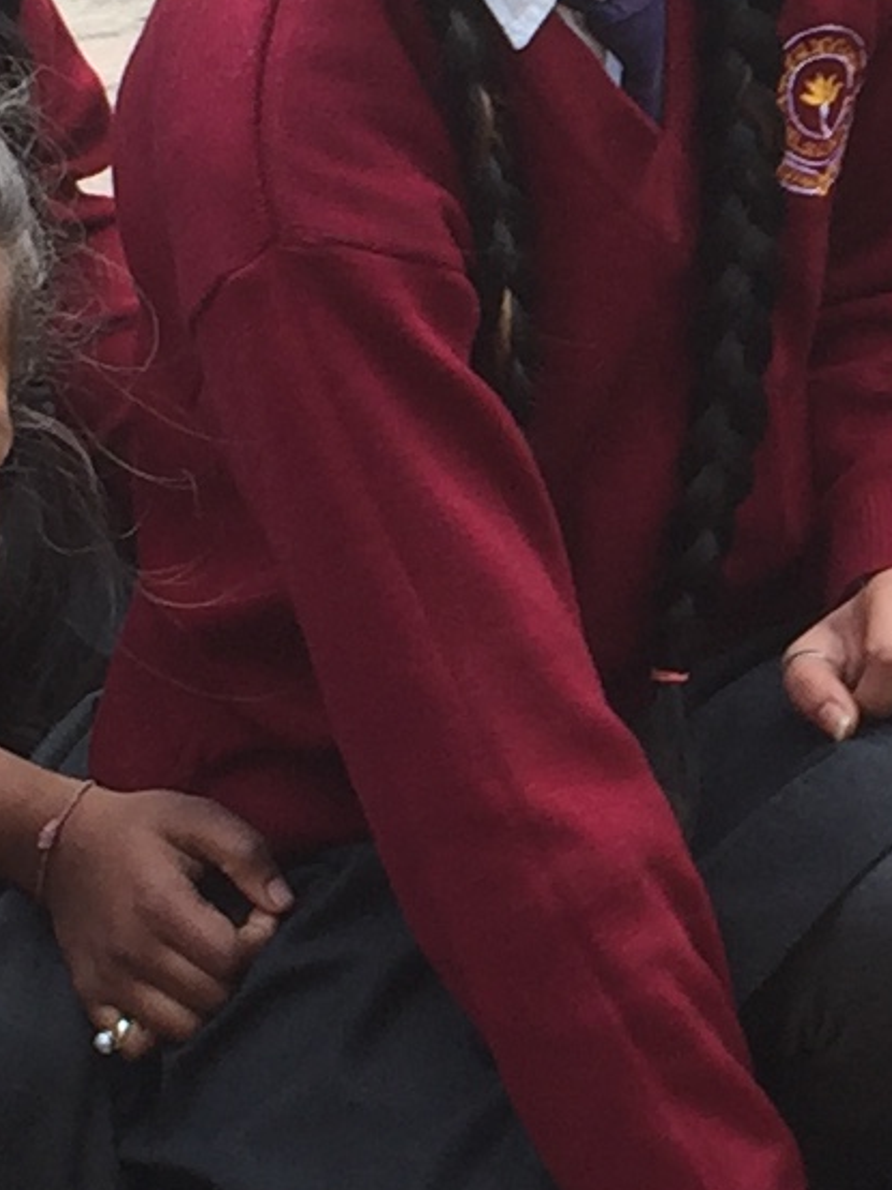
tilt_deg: -26.4
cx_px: 999
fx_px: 5880
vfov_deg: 11.6
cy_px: 647
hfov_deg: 8.6
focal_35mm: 171
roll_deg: +2.0
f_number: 2.2
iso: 32
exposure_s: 1/138
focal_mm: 4.15
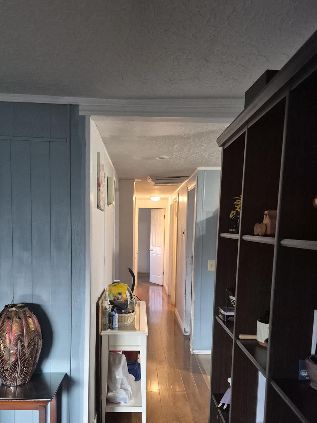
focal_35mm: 31
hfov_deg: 45.4
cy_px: 268
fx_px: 379
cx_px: 142
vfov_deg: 57.5
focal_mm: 5.4
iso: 1250
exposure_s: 1/120
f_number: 1.8
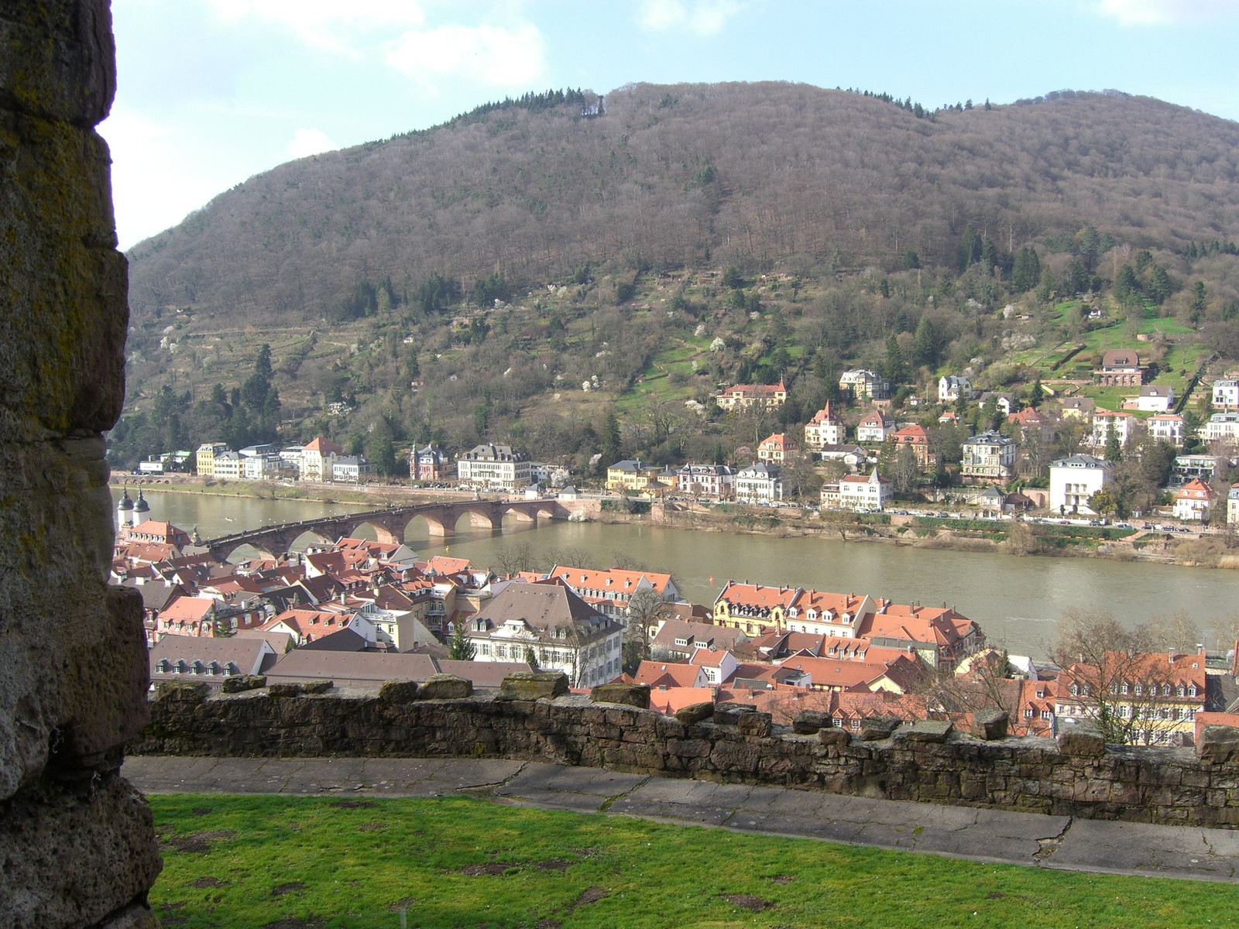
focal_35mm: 38
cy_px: 464
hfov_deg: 49.0
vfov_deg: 37.7
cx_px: 620
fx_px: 1360
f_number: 4
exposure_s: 1/320
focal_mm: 7.9
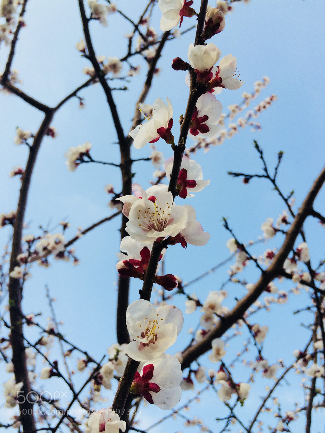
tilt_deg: +65.2
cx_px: 162
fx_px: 363
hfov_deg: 48.2
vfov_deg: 61.7
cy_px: 216
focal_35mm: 29
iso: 32
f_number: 2.2
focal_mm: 4.15
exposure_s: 1/483
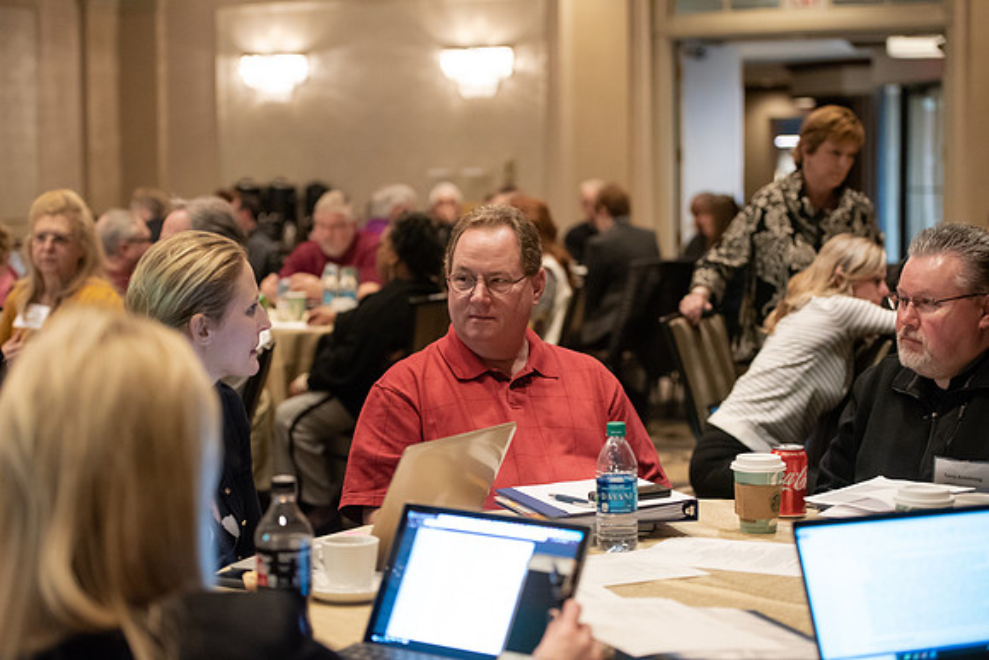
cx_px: 494
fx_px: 1923
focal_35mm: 70
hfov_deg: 28.8
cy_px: 330
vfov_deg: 19.5
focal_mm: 70
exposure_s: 1/200
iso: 5000
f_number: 3.2
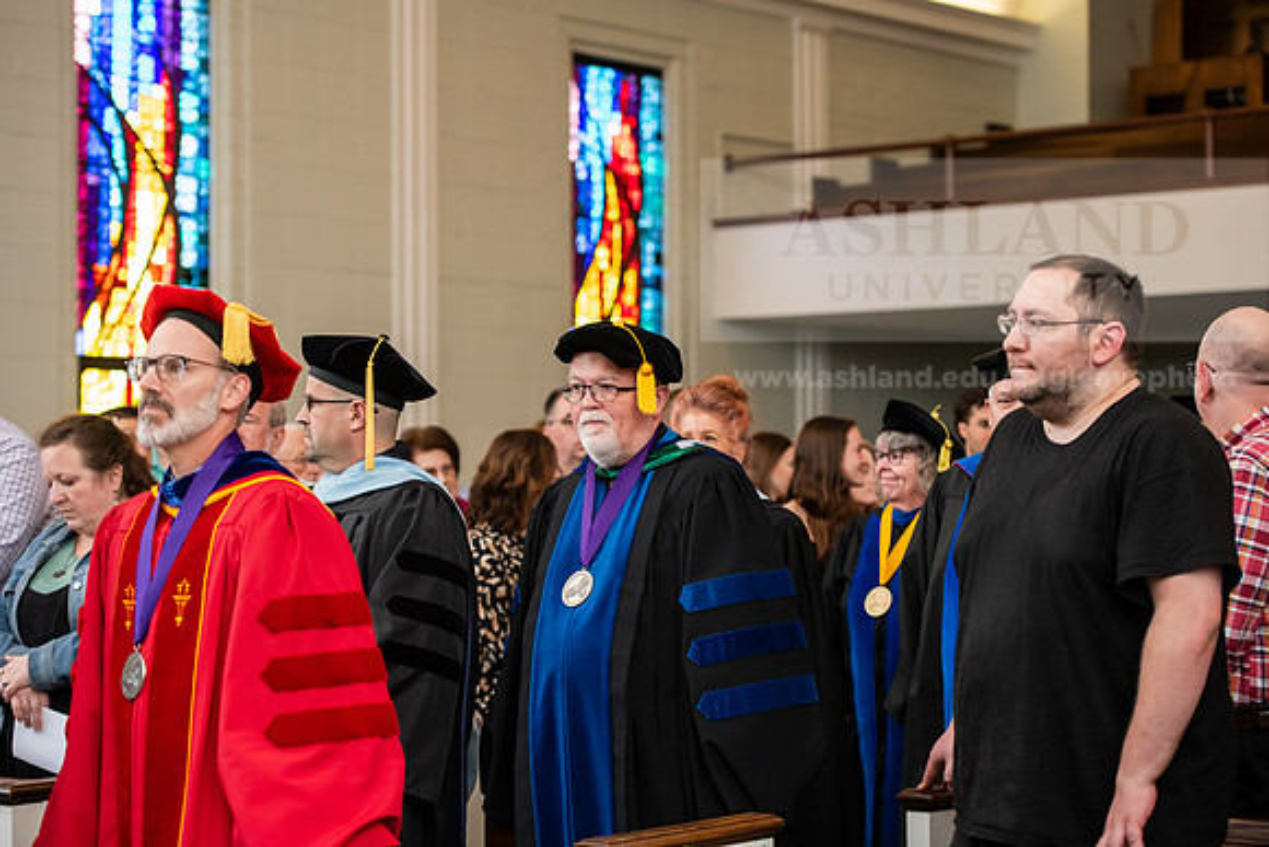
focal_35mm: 82
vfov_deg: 16.7
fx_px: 2891
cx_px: 634
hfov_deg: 24.8
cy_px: 424
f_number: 3.5
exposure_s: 1/200
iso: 1250
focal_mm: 82
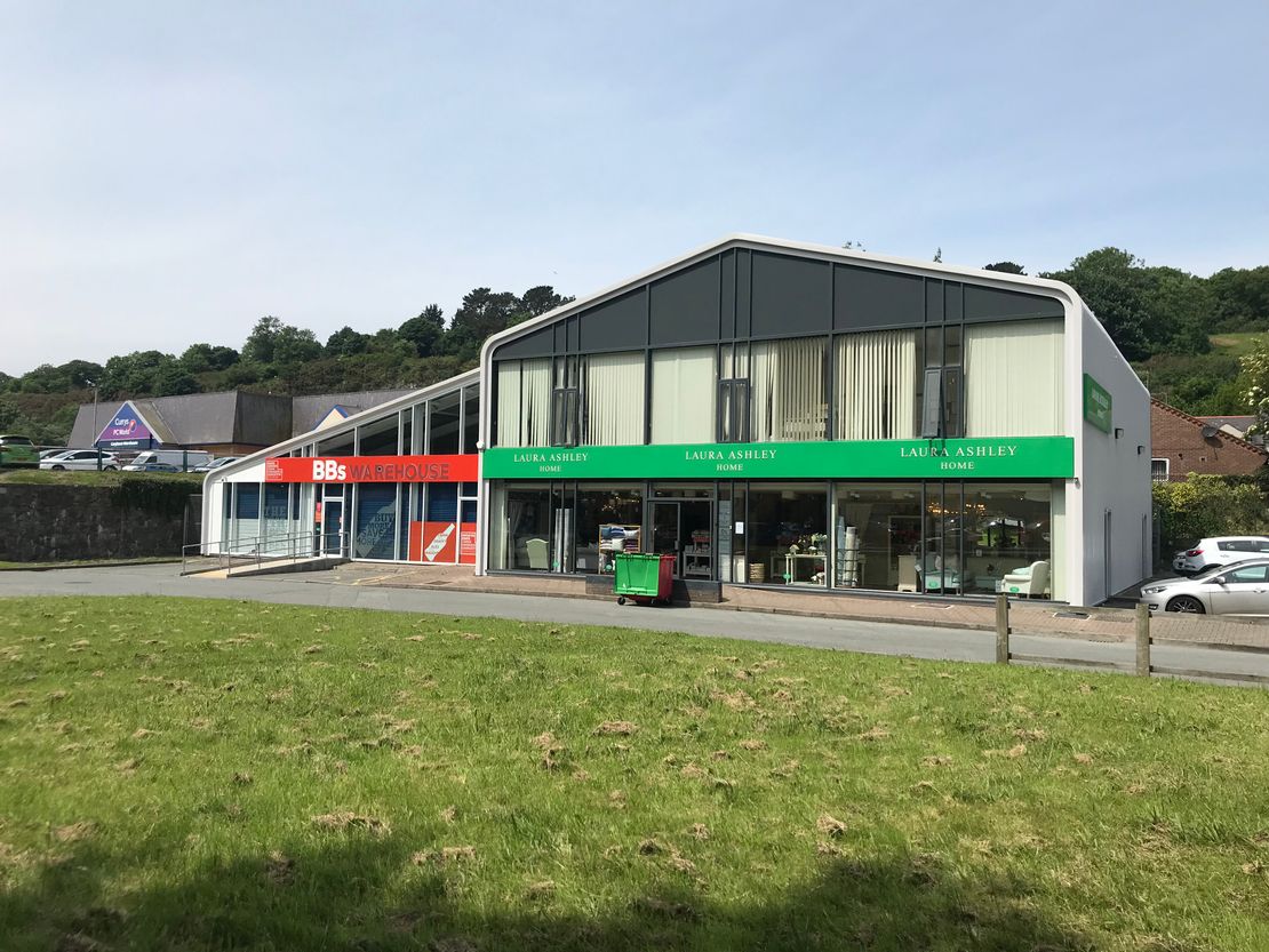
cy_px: 476
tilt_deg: +2.9
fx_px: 1027
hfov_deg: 63.4
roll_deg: +0.3
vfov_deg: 49.8
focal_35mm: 28
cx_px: 634
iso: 20
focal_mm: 3.99
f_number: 1.8
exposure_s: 1/2994
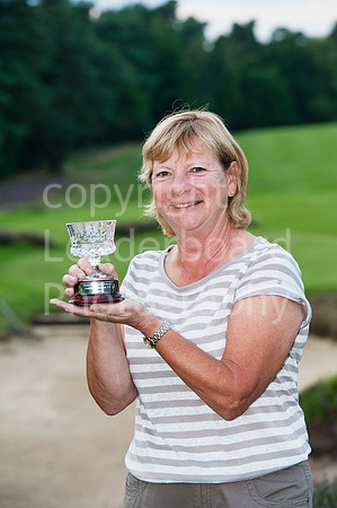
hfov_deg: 9.8
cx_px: 168
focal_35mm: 140
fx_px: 1970
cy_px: 254
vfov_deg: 14.7
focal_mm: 140
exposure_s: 1/200
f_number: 6.3
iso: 640
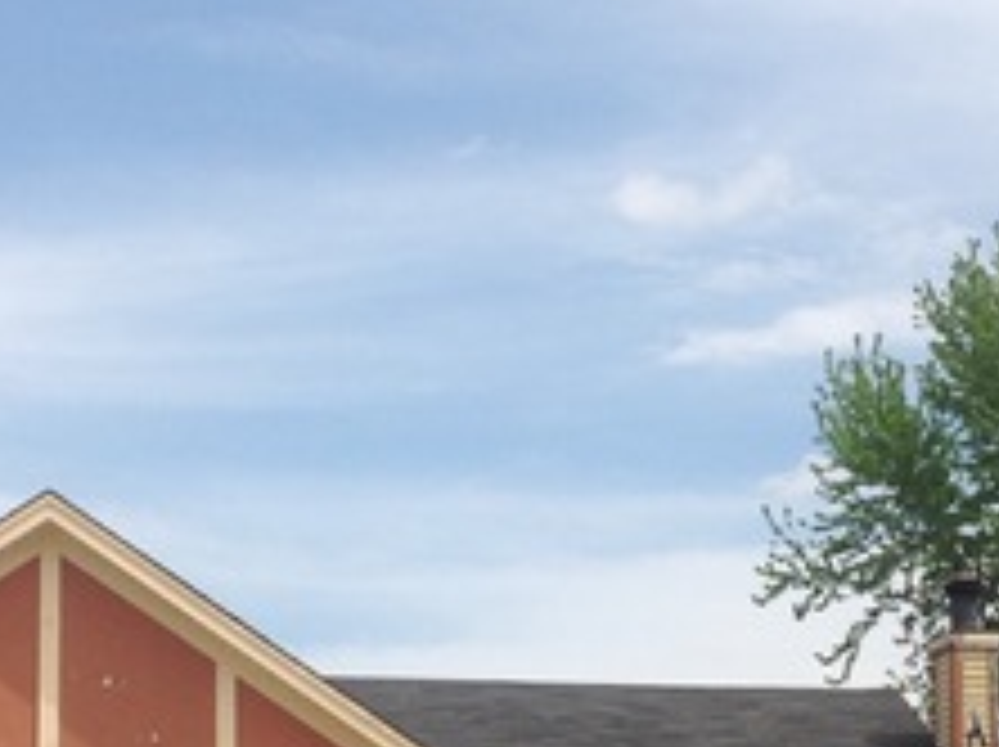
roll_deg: -0.9
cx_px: 315
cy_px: 850
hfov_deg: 19.4
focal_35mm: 101
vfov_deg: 14.2
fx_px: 2912
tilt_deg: +5.0
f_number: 2.4
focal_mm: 4.28
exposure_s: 1/2519
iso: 50
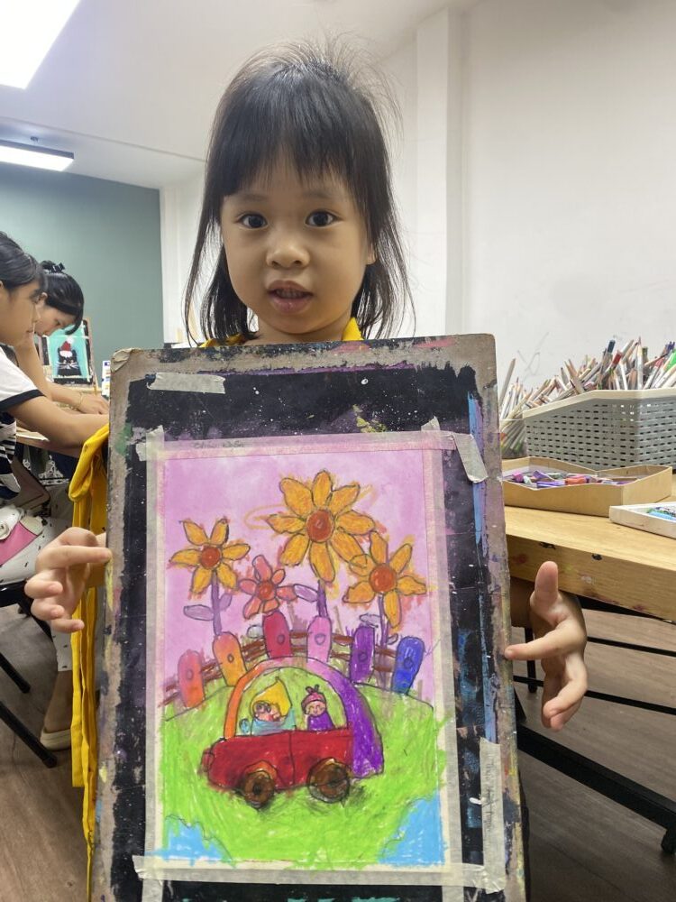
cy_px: 451
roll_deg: -1.0
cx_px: 338
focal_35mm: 26
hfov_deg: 53.1
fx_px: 677
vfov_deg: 67.3
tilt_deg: -4.6
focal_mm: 4.25
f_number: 1.8
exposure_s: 1/100
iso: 125
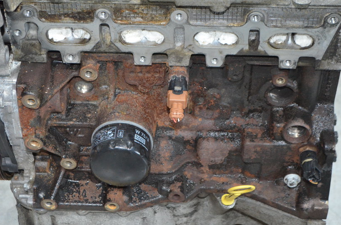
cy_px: 134
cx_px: 156
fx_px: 800
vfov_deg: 16.1
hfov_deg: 24.1
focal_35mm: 85
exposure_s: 1/60
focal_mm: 45
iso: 3200
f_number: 5.3
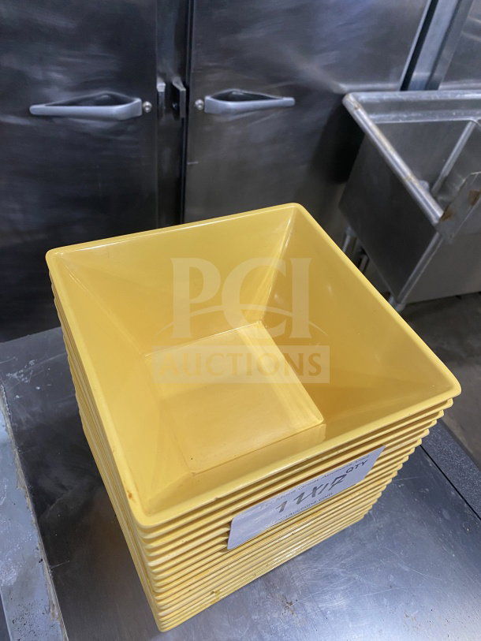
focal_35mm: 26
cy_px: 320
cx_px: 240
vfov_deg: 67.3
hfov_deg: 53.1
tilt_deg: -47.5
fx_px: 482
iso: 125
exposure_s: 1/68
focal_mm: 4.25
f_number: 1.8
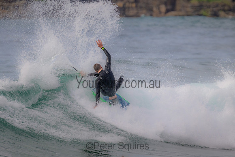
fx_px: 6013
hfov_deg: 2.2
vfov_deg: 1.5
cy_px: 73
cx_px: 115
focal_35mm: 921
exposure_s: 1/2000
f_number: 11
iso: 1250
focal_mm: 800
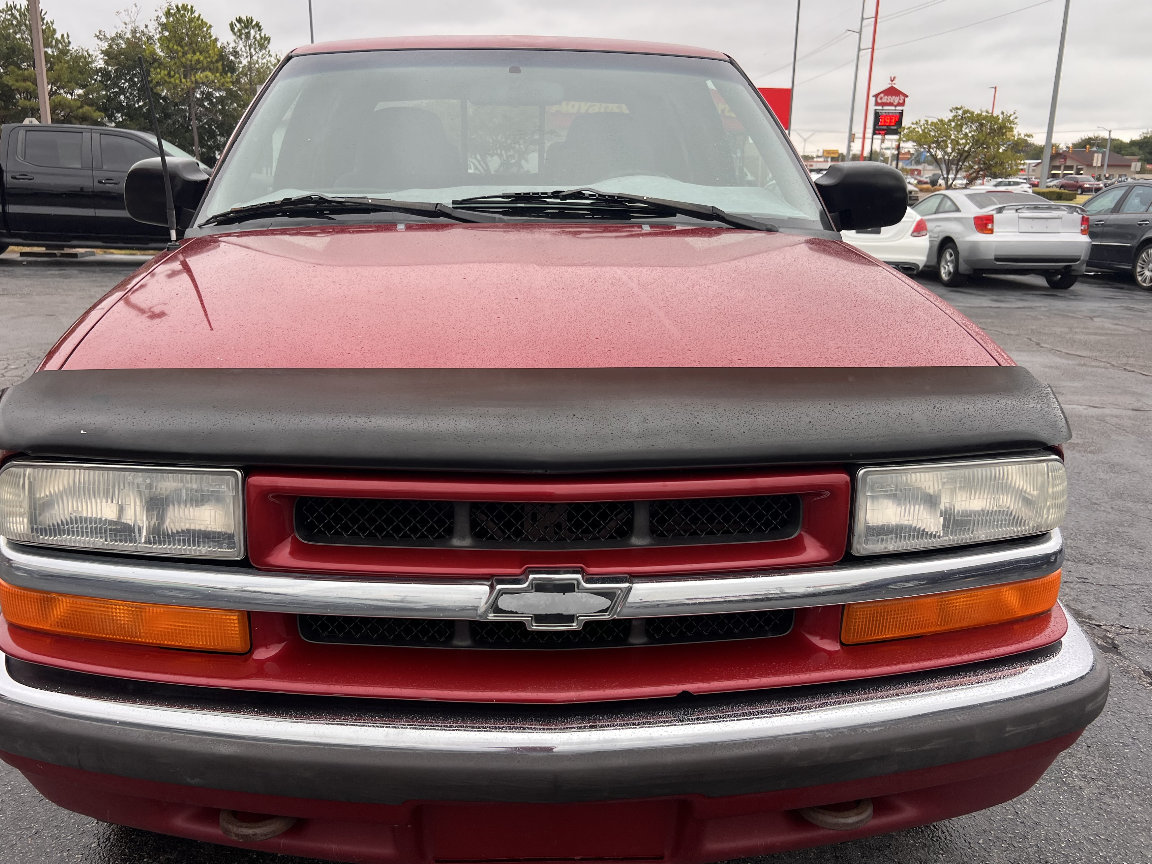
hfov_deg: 59.9
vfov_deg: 46.8
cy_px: 437
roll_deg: -0.2
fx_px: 998
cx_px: 545
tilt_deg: -14.6
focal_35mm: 30
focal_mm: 5.7
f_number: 1.5
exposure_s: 1/466
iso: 50
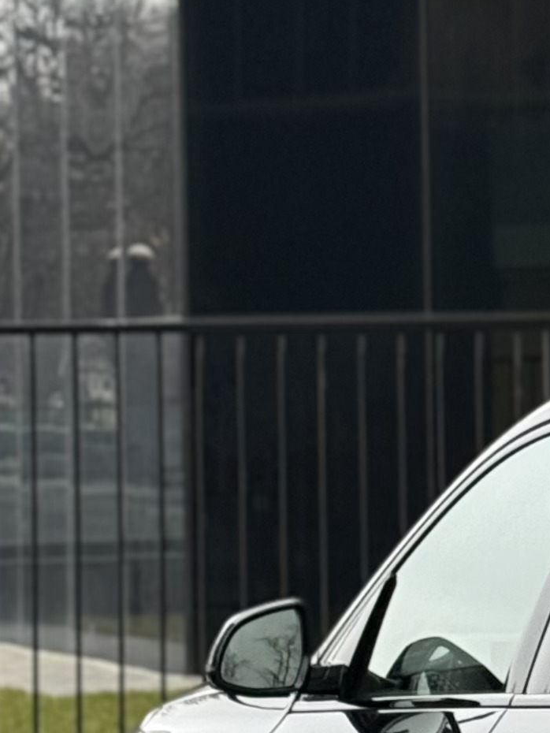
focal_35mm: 208
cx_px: 1178
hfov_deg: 6.9
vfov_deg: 9.5
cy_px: 235
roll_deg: +0.7
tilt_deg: +2.8
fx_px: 4404
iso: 200
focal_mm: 6.76
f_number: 1.78
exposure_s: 1/60
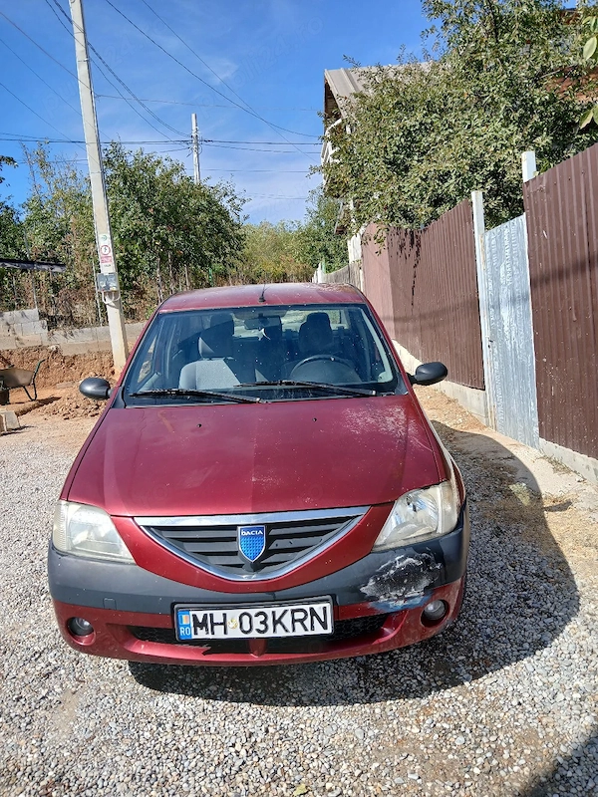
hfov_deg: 53.1
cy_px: 398
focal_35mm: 26
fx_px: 599
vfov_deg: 67.3
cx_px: 299
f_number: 1.8
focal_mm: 3.98
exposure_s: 1/476
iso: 20
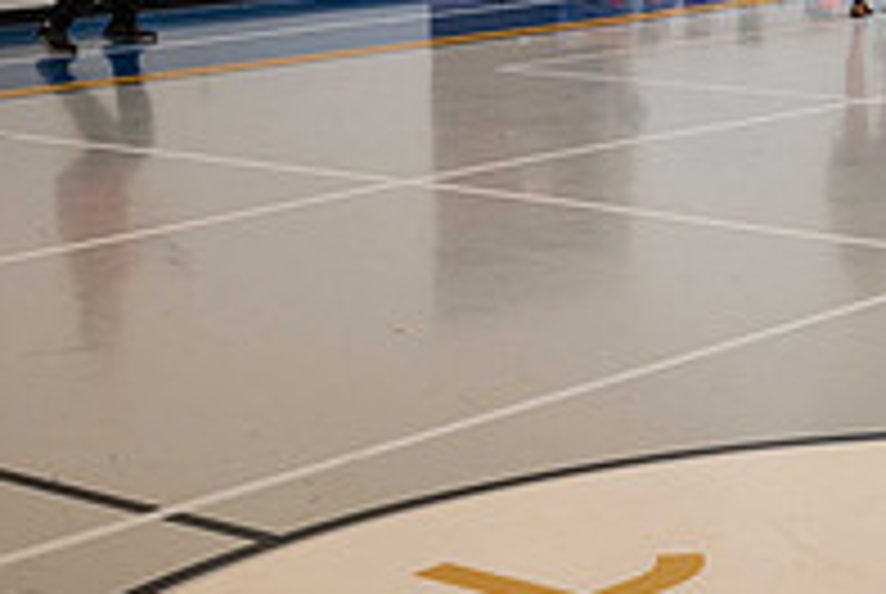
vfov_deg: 12.4
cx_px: 994
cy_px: -52
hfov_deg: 18.0
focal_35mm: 109
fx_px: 2687
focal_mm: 35
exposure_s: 1/125
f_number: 2.8
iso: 500
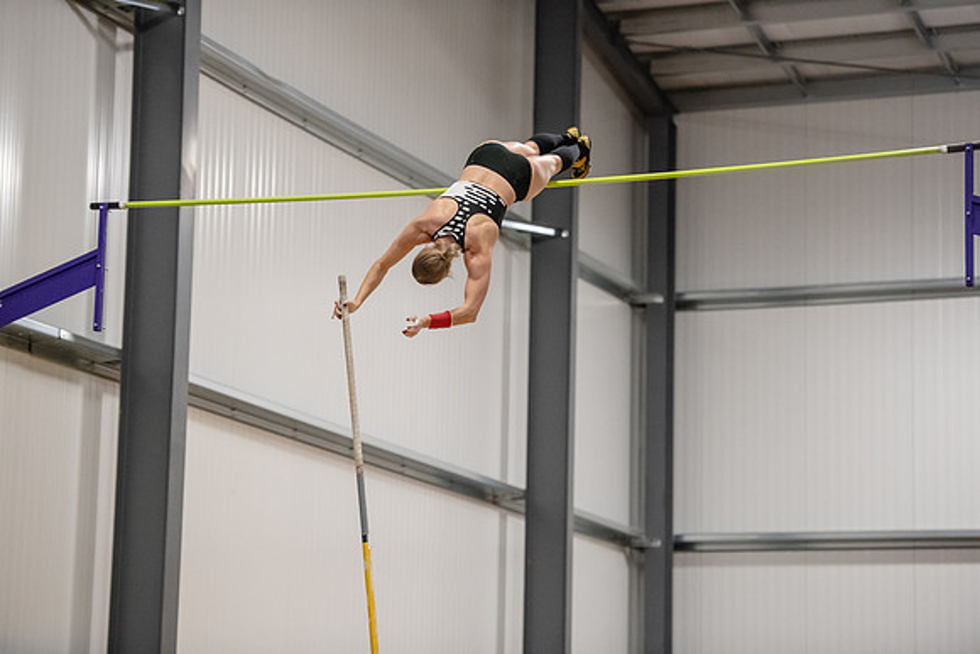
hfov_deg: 17.1
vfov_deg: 11.4
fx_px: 3267
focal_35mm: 120
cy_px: 327
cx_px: 490
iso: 6400
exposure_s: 1/800
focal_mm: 120
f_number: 2.8
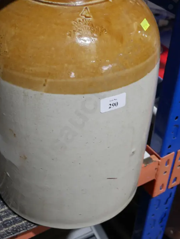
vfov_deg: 33.8
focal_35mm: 57
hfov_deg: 25.7
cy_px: 117
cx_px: 80
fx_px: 395
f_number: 4.1
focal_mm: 19
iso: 320
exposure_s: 1/60
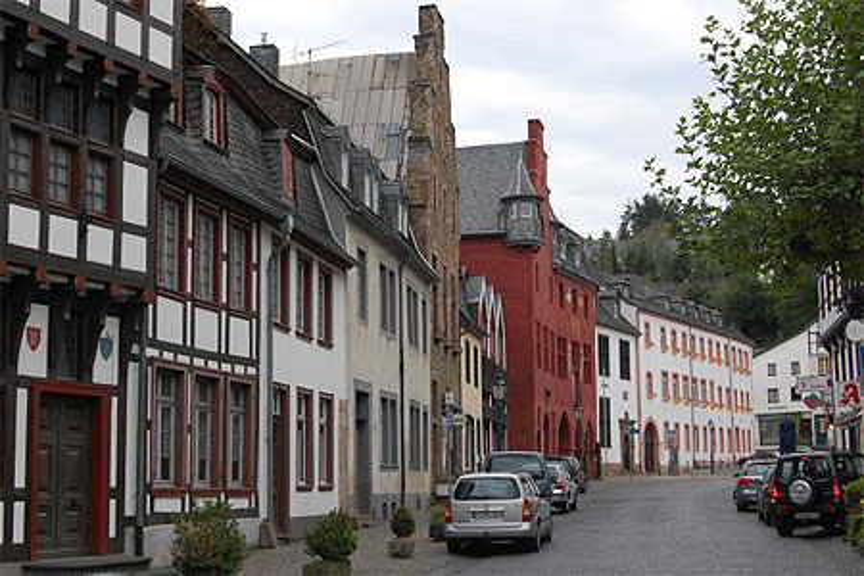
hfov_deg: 35.1
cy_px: 288
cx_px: 432
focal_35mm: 57
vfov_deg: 23.8
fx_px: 1368
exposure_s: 1/400
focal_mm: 38
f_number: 10
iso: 1600
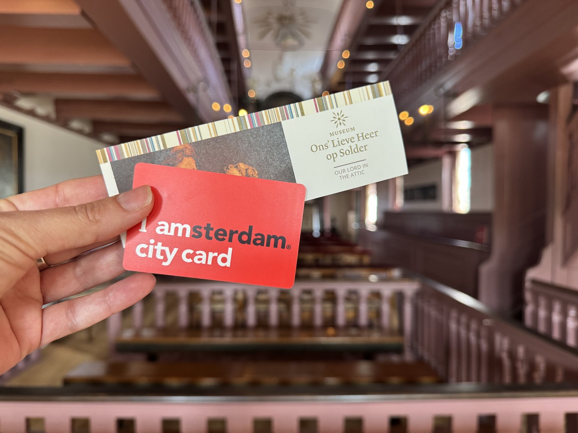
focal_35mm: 24
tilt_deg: -1.4
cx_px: 289
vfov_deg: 56.8
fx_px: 401
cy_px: 216
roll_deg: -0.2
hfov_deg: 71.6
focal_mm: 6.76
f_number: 1.78
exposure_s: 1/49
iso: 200
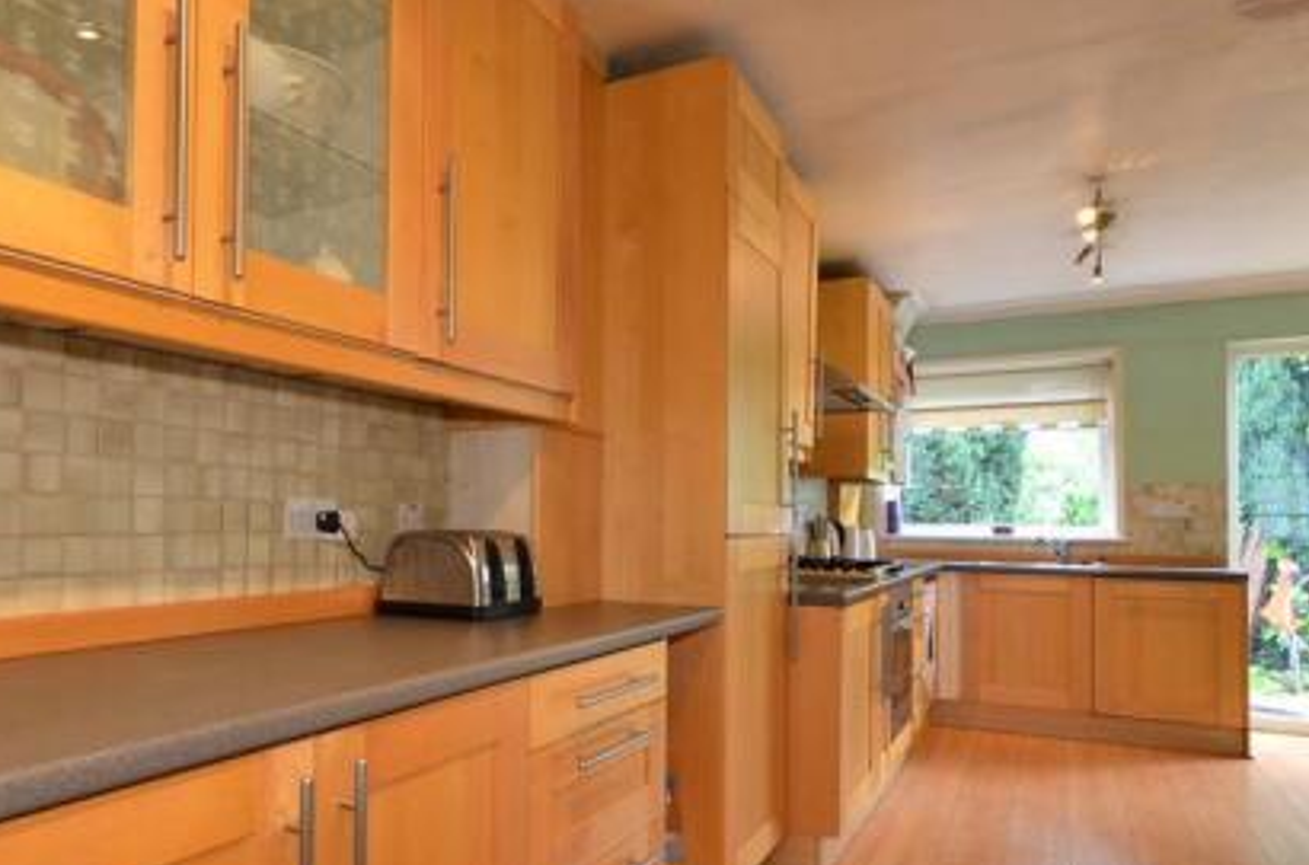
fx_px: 870
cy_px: 482
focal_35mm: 24
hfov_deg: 73.1
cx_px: 520
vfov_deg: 52.7
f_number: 11
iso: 320
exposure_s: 1/5
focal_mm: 10
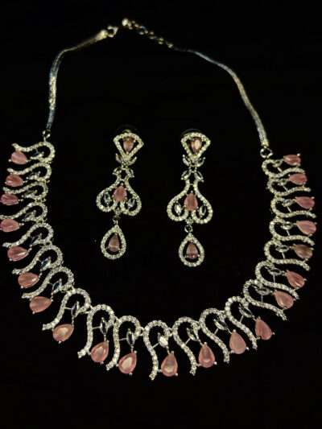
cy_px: 214
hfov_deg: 53.1
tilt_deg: -55.0
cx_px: 161
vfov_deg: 67.3
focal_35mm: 26
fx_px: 322
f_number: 1.6
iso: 125
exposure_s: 1/100
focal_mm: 5.96
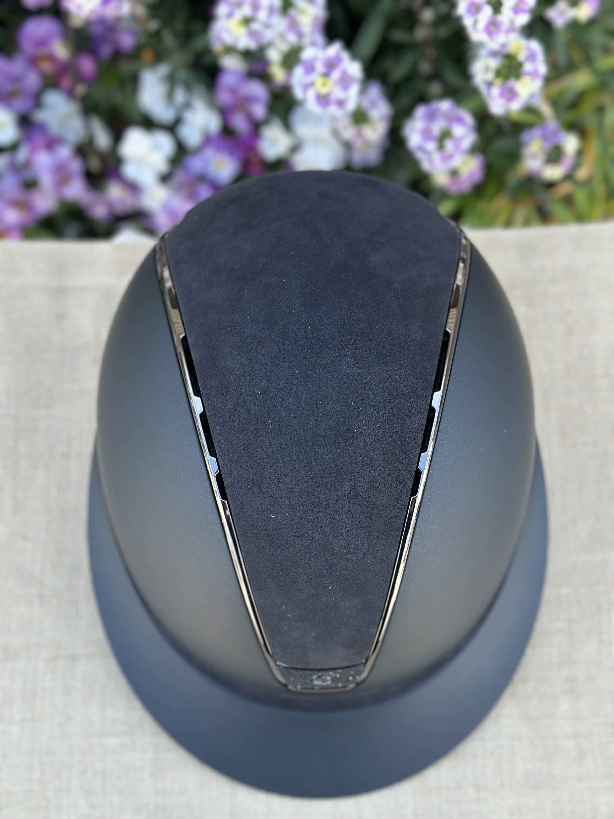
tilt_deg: -72.1
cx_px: 307
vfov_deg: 39.7
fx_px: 1135
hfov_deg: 30.3
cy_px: 410
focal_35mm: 48
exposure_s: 1/288
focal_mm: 6.86
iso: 80
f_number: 1.78
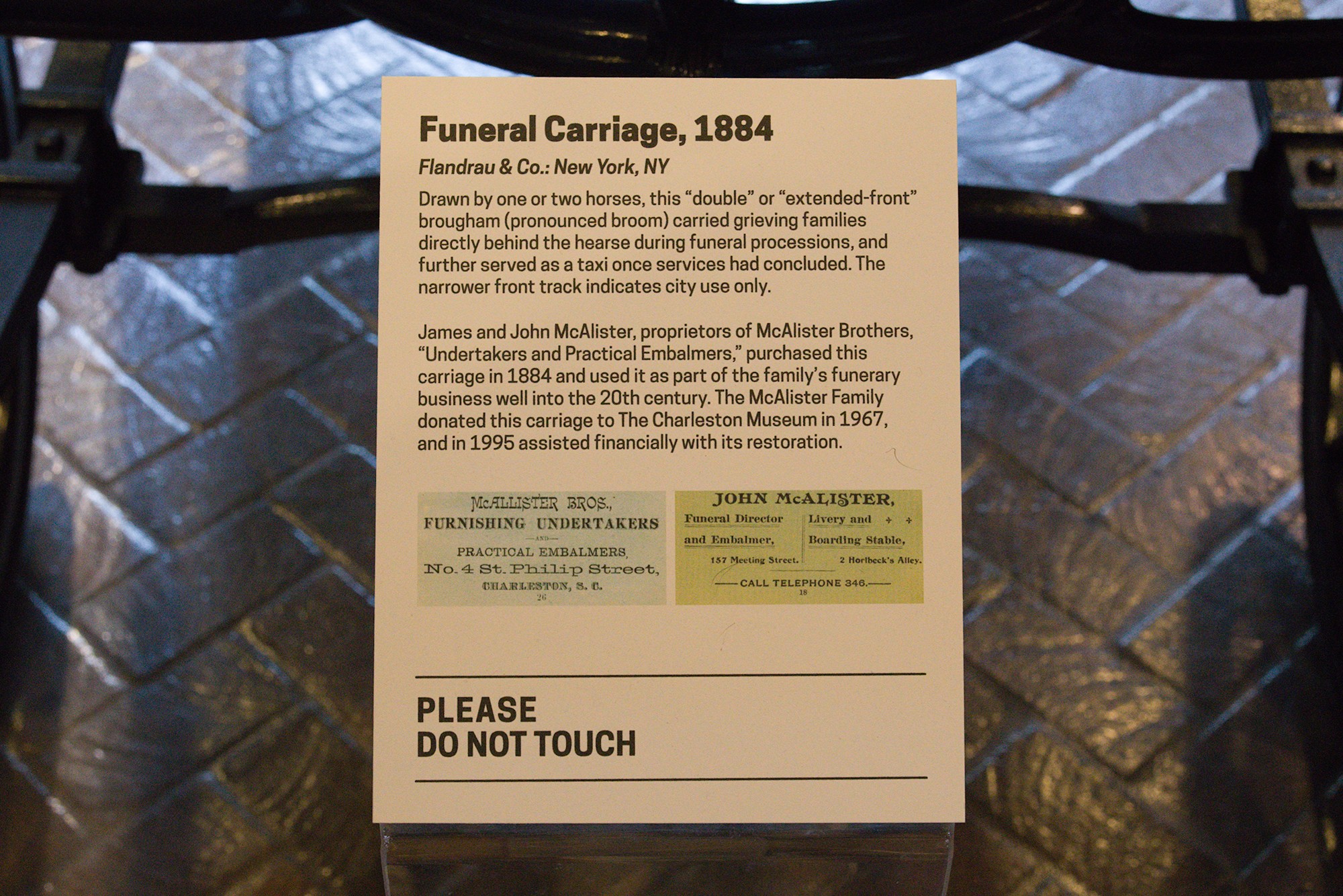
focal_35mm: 40
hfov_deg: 48.5
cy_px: 448
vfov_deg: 33.4
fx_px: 1492
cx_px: 672
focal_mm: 40
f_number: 9
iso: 6400
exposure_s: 1/80
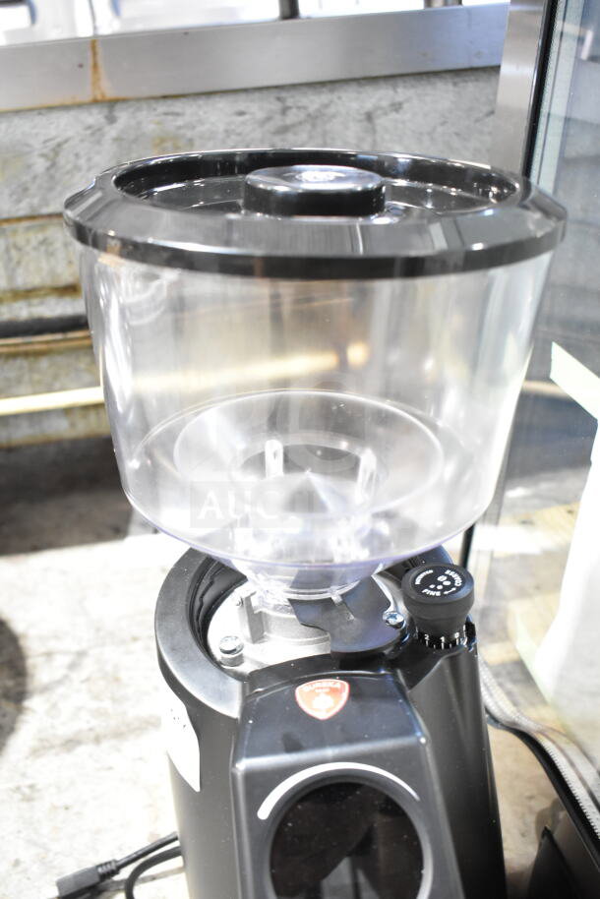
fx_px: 862
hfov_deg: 38.4
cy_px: 450
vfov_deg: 55.1
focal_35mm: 34
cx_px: 300
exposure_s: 1/40
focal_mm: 23
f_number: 3.8
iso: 2500
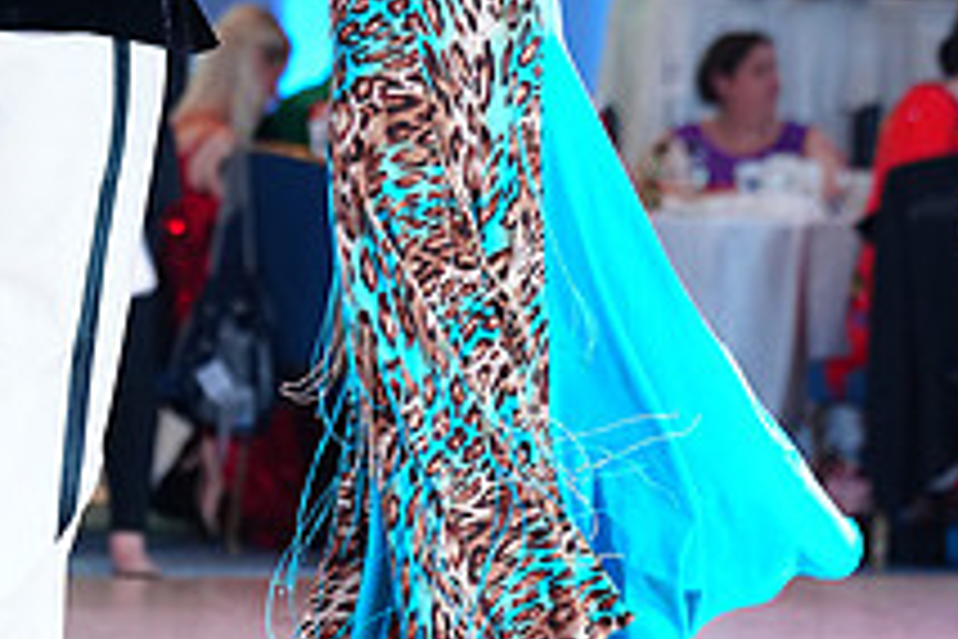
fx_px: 6386
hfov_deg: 8.6
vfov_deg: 5.7
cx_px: 241
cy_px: -302
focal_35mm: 240
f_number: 2.8
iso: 2000
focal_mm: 88
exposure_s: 1/500
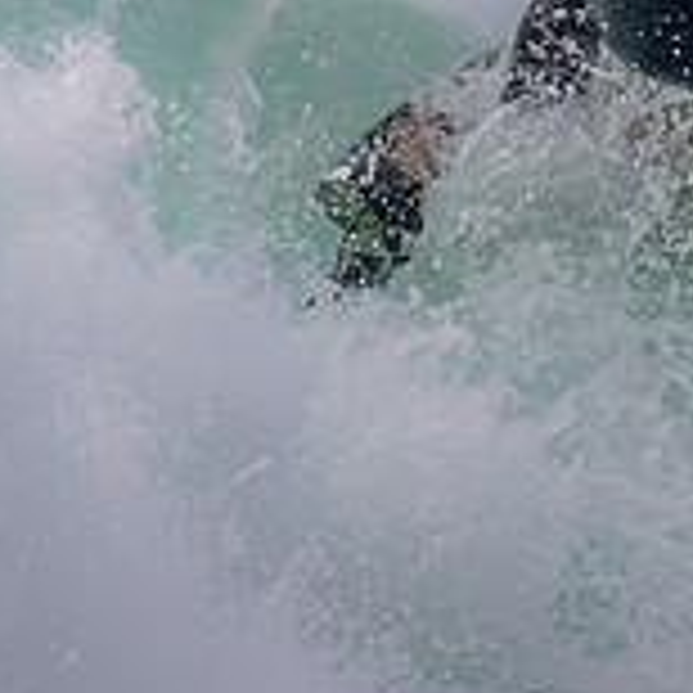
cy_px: -294
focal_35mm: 3423
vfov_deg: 0.5
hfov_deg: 0.5
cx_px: 977
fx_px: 77530
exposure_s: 1/2000
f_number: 11
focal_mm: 800
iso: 1600
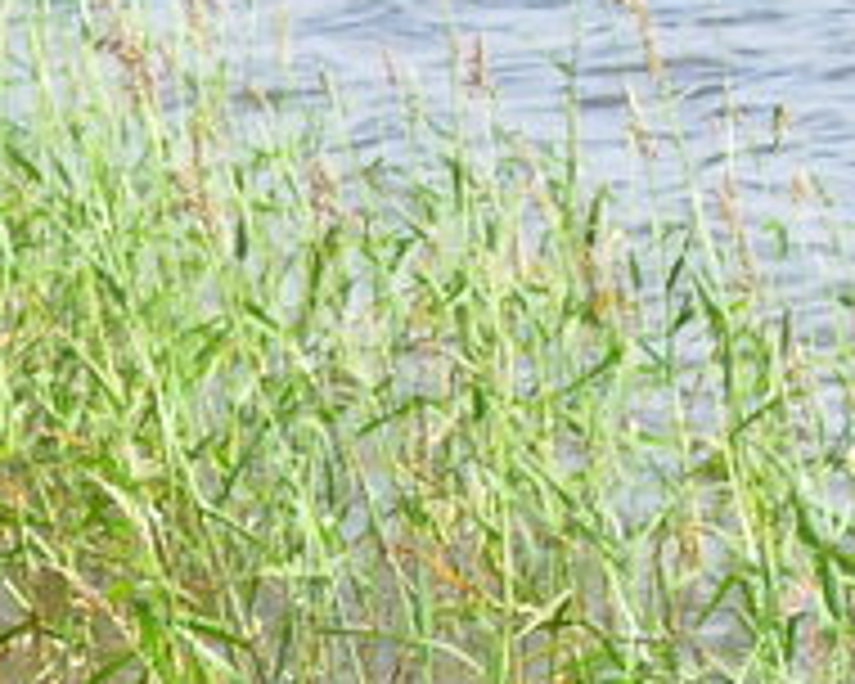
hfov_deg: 6.7
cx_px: -288
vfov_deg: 5.4
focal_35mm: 287
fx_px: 7262
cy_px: 752
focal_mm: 11.5
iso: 50
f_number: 3.5
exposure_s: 1/395
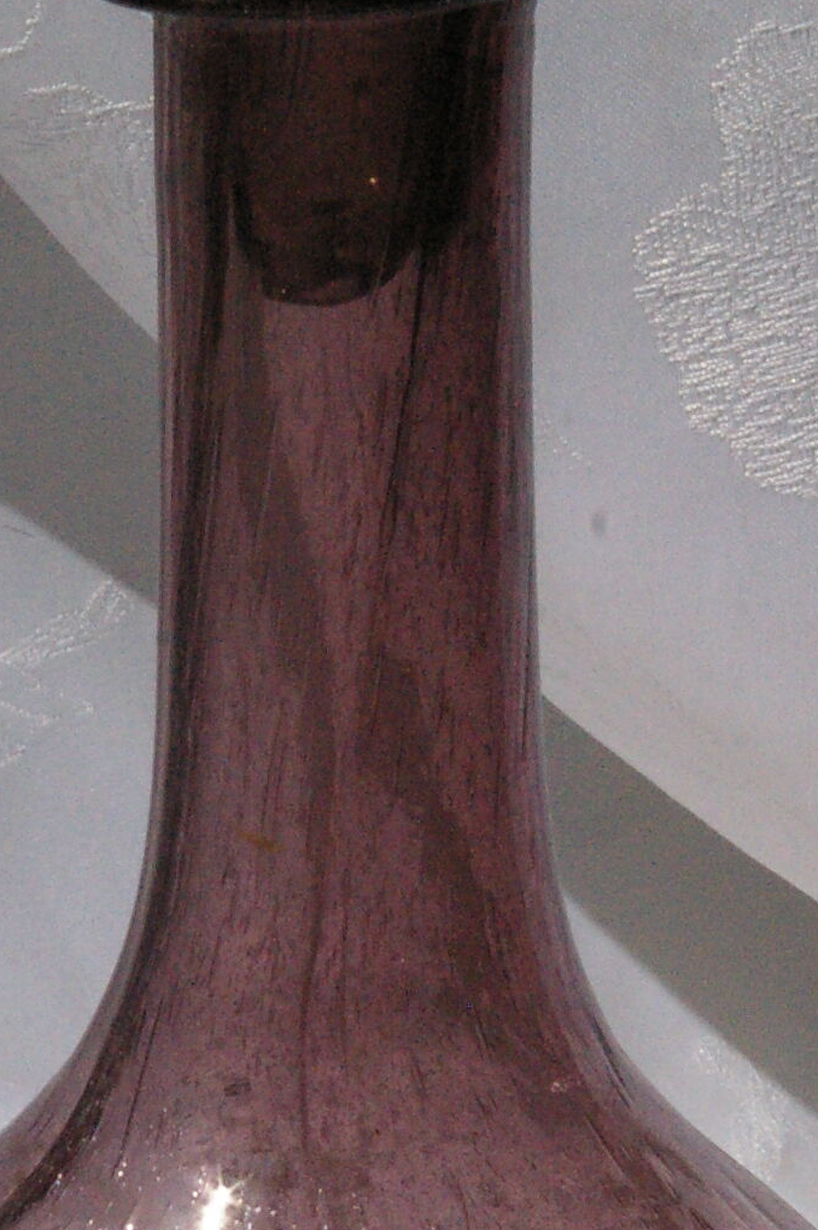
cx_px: 380
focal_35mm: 115
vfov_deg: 17.5
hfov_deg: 11.9
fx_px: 3927
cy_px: 1170
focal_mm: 26
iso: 1600
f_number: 13
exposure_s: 1/3000
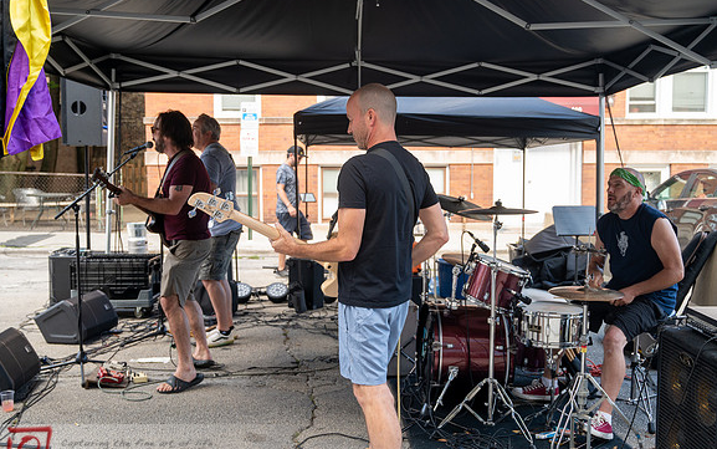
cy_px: 232
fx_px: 743
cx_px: 358
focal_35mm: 38
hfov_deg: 51.5
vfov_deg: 33.6
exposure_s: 1/160
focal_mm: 37
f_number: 4.5
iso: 400
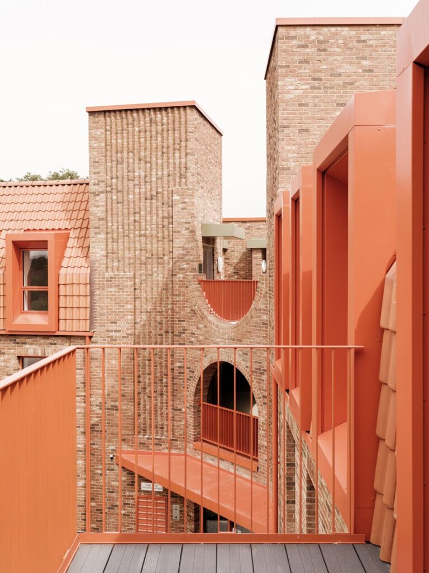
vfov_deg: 51.4
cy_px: 286
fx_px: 595
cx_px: 214
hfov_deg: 39.7
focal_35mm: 36
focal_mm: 45
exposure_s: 1/80
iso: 400
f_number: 11
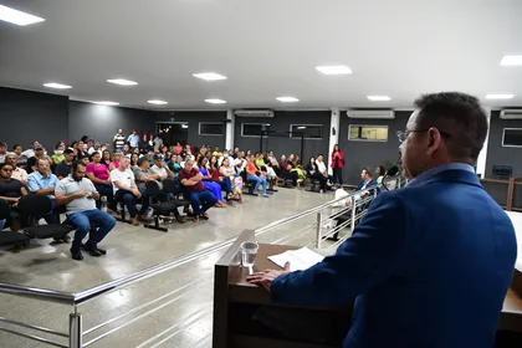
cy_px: 174
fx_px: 348
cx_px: 261
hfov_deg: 73.7
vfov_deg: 53.1
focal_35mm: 24
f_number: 2.8
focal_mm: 16
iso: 2200
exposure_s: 1/100
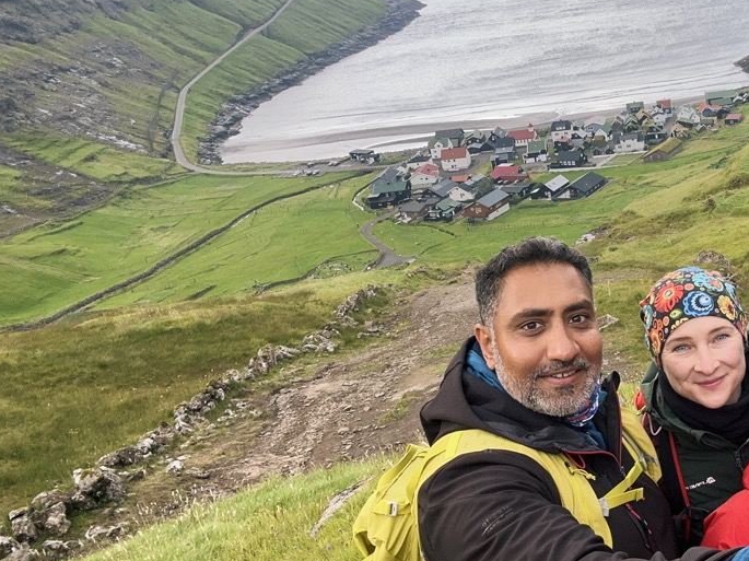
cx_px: 639
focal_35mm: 43
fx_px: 930
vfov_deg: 33.5
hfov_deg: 41.2
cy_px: 253
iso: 32
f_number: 1.9
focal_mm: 2.69
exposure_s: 1/121
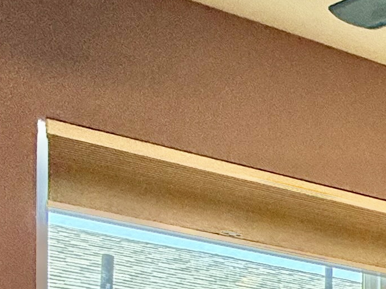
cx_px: 791
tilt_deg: +1.3
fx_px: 914
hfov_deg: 17.0
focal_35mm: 82
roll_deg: +0.0
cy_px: 553
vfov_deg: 15.1
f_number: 2.2
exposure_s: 1/120
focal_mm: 2.22
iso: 200
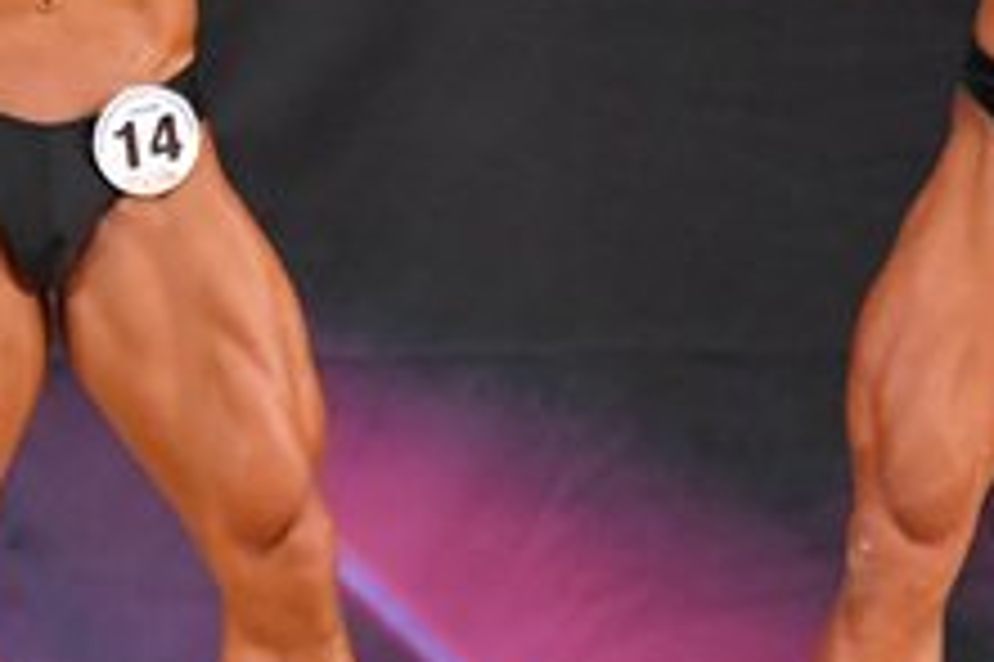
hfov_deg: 2.2
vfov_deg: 1.4
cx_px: -164
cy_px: 18
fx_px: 26155
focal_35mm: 948
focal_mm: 180
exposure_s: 1/400
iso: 6400
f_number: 5.6
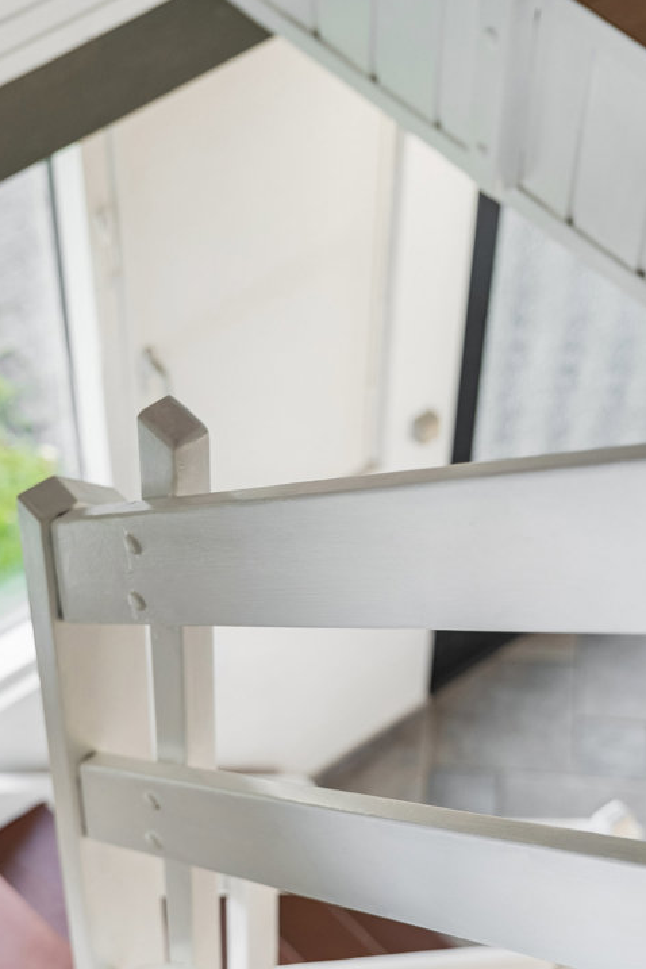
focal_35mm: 77
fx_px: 2072
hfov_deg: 17.6
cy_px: 720
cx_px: 134
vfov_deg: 26.0
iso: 640
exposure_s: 1/160
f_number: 2.8
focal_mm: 46
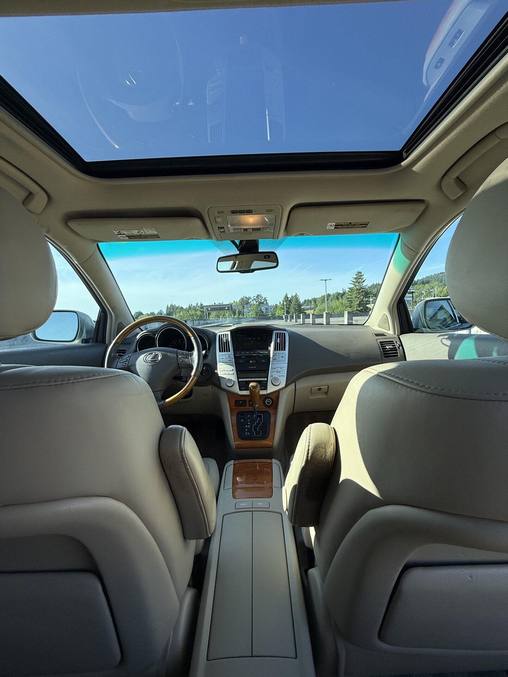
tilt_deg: -2.7
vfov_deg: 102.1
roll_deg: +2.1
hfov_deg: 85.7
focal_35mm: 14
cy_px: 338
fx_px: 274
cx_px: 254
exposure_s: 1/631
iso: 50
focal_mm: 2.22
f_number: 2.2
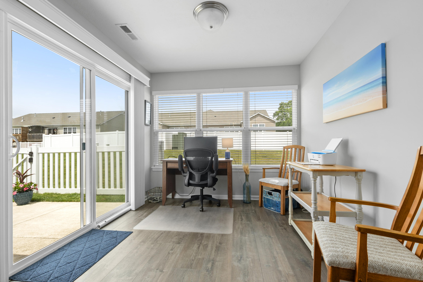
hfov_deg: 100.4
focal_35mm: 15
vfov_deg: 77.3
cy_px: 141
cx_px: 212
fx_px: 176
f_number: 8
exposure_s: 1/50
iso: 320
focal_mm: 10
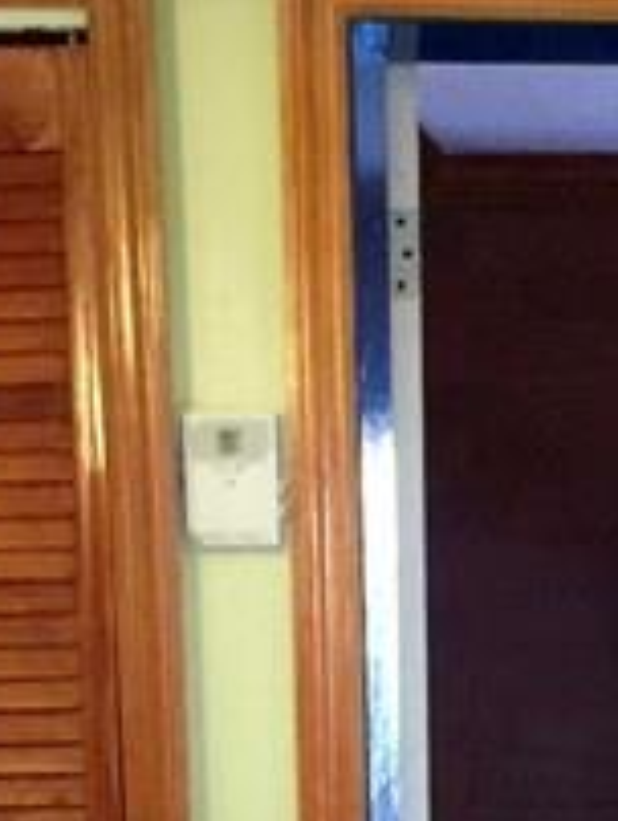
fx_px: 3492
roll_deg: +0.1
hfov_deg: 9.9
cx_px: 854
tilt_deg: -6.2
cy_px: 1130
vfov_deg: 12.9
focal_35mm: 147
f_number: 2.2
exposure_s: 1/4
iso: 80
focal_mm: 4.15
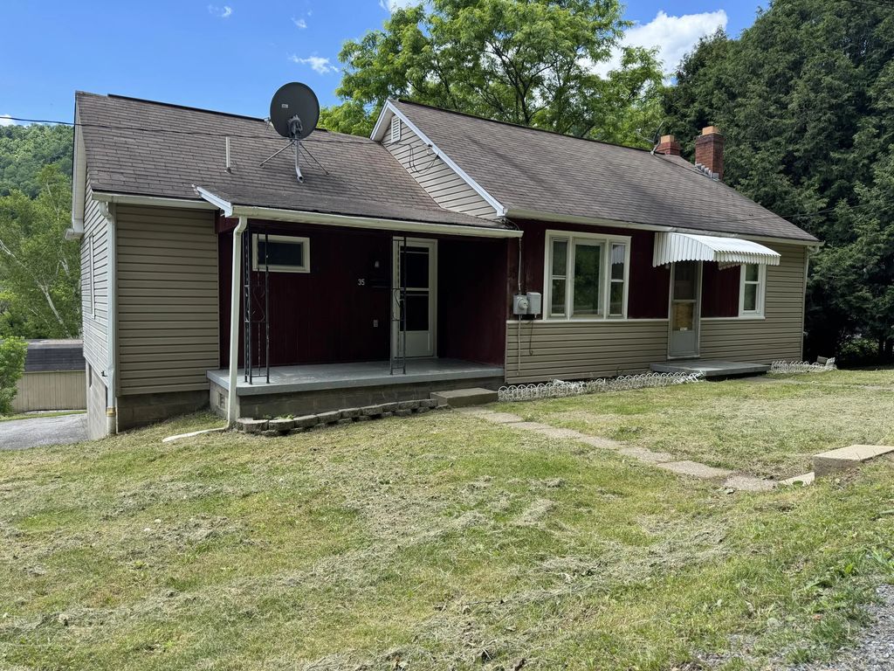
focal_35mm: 24
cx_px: 447
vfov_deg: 56.8
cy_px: 336
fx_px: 620
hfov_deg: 71.6
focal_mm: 6.76
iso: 80
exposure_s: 1/1395
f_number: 1.78
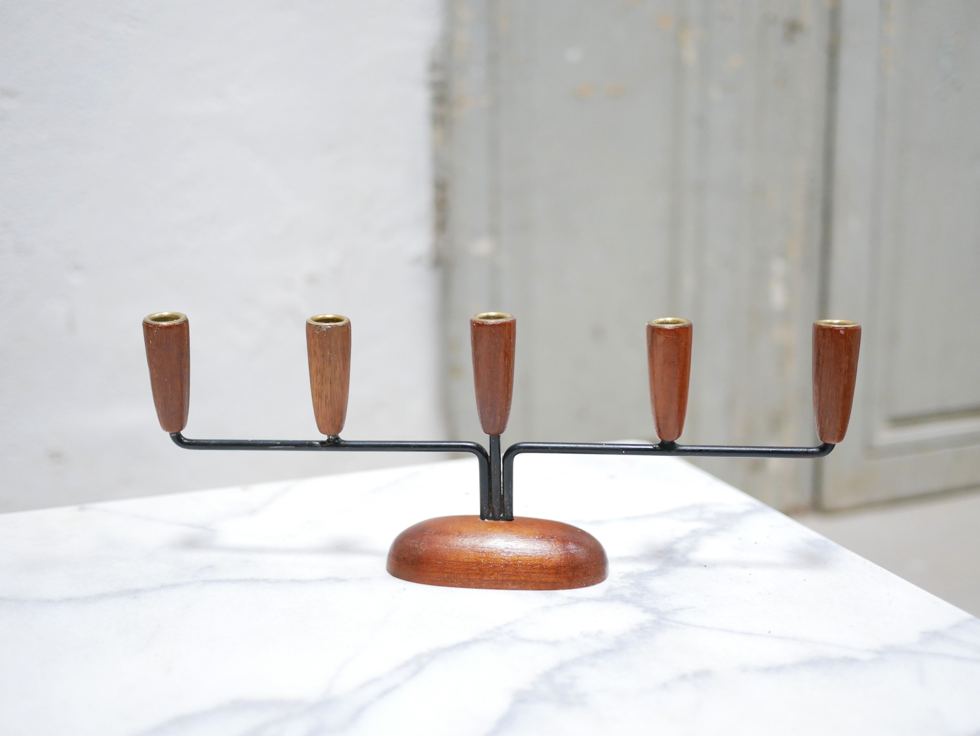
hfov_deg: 46.8
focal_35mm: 40
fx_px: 1133
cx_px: 490
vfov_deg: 36.0
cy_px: 368
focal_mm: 20
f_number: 1.7
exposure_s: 1/60
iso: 1000
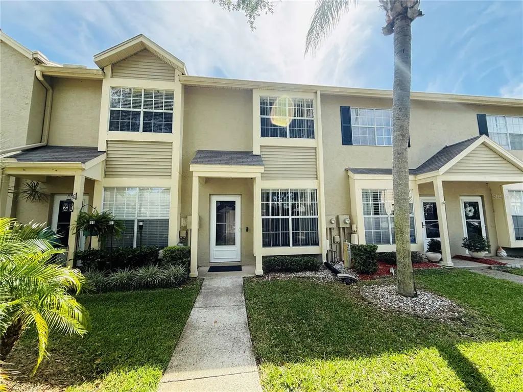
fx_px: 212
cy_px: 196
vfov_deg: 85.7
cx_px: 262
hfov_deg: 102.1
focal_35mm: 14
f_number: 2.2
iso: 50
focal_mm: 2.22
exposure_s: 1/421
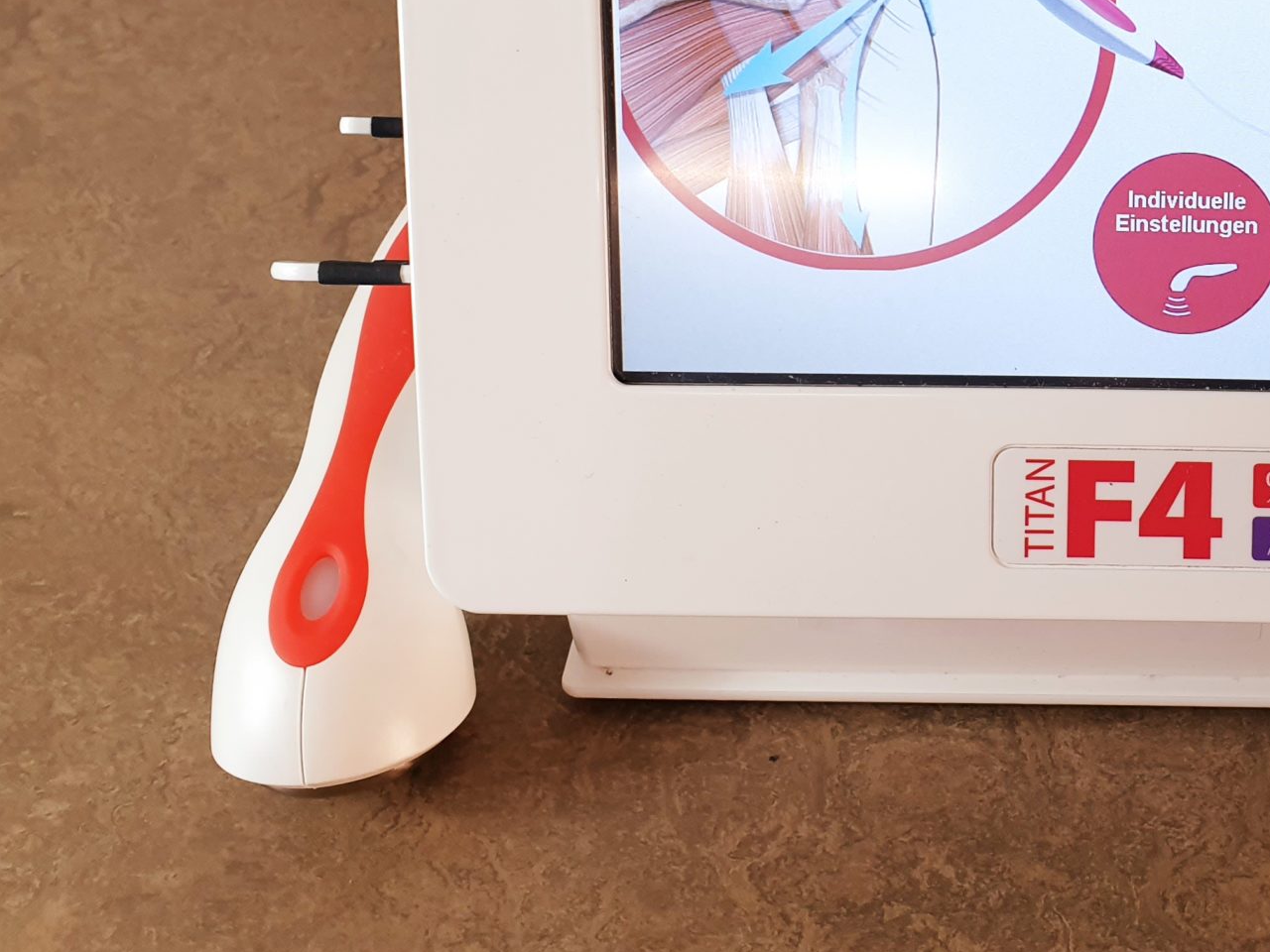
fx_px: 1908
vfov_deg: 27.5
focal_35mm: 52
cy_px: 202
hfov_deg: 34.2
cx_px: 1206
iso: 80
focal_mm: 4.3
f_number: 2.4
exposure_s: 1/50
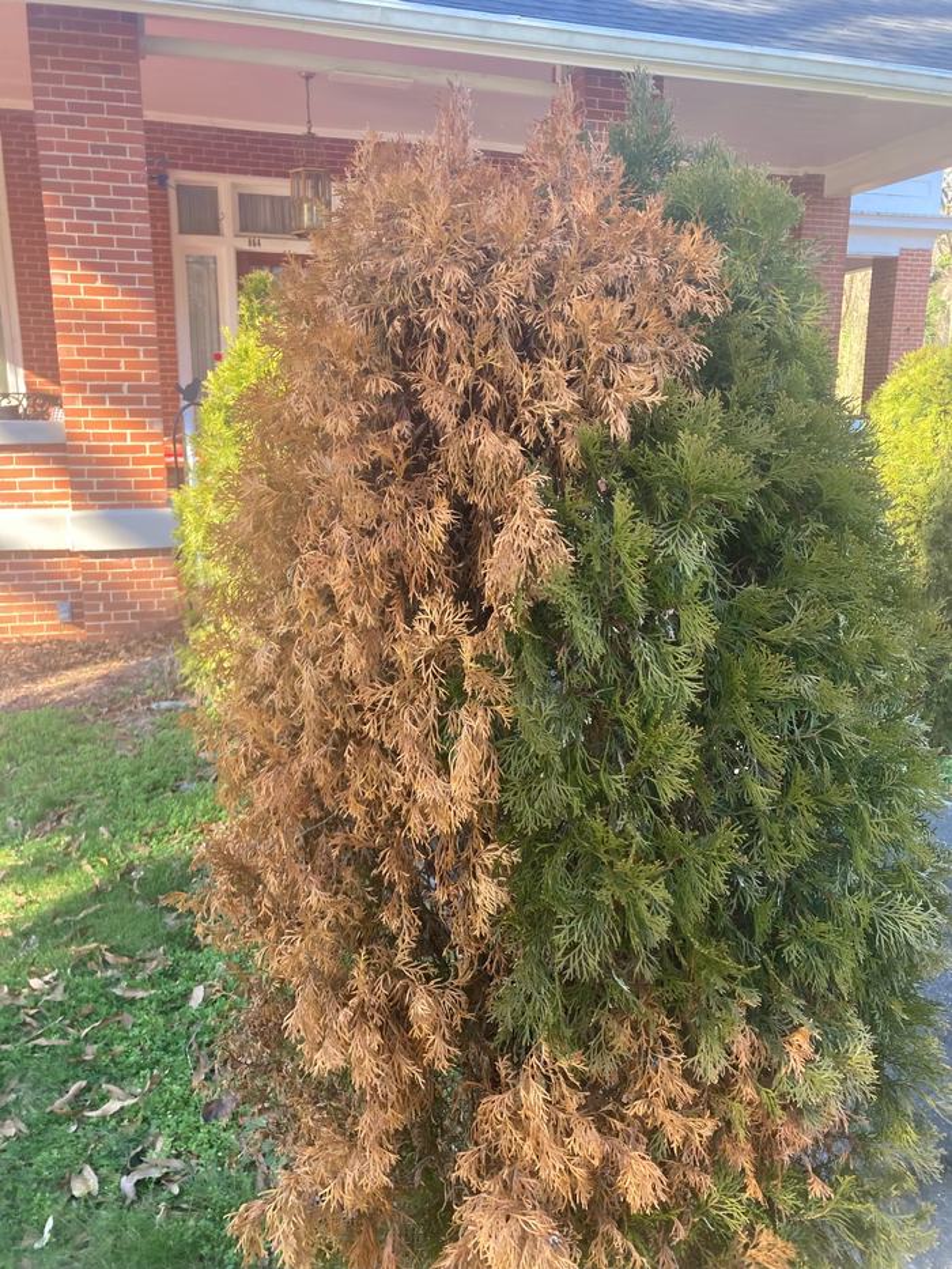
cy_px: 634
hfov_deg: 49.8
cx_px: 476
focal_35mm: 28
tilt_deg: -12.0
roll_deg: -0.3
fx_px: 1026
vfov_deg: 63.4
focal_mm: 3.99
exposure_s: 1/120
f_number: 1.8
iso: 50
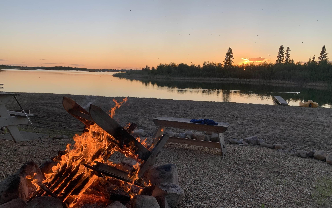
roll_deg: -1.2
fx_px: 253
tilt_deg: -7.9
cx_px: 164
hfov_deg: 66.5
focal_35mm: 28
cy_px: 110
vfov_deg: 44.5
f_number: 1.8
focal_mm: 4.25
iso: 25
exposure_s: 1/463
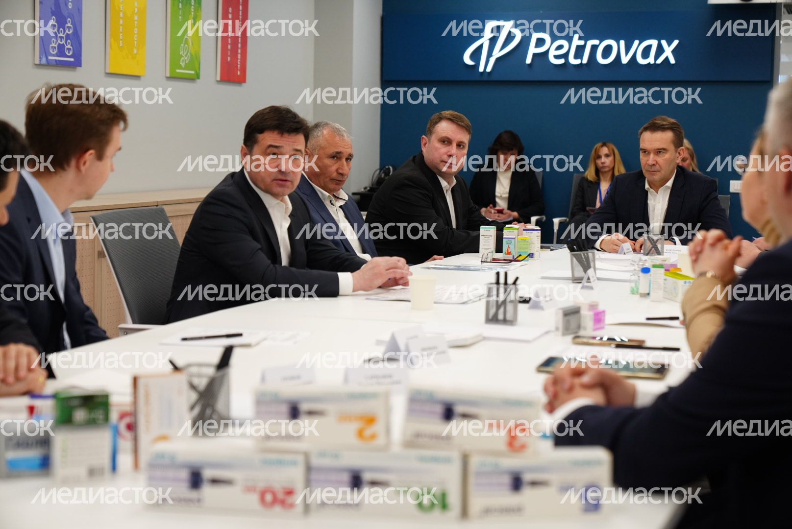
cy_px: 264
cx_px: 396
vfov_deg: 20.1
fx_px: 1497
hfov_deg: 29.6
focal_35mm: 68
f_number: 4
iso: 2000
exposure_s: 1/500
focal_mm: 68
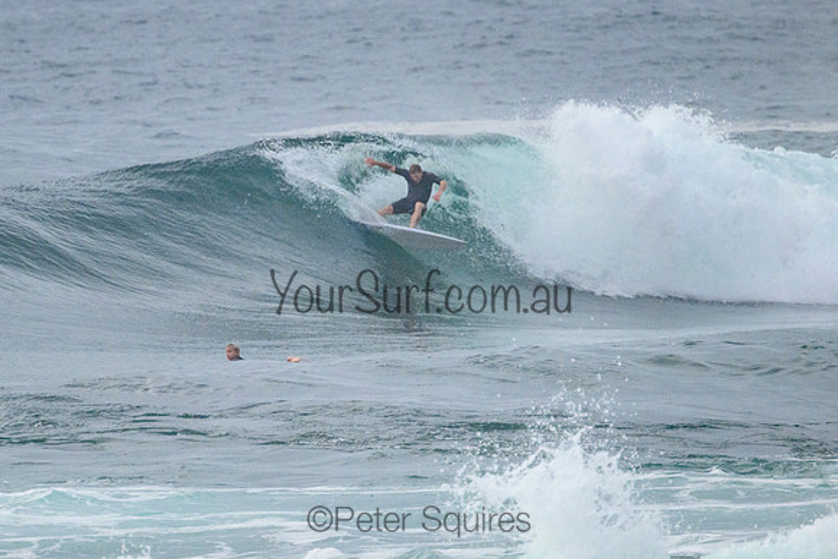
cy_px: 240
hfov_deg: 1.9
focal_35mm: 1100
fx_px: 25603
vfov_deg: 1.3
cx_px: 347
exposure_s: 1/2000
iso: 2200
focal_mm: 800
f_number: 11
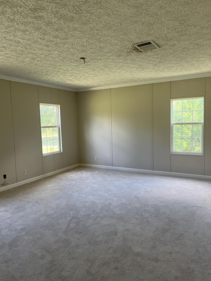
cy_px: 140
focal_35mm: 26
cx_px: 106
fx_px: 211
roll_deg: +1.6
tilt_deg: -4.4
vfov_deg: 67.3
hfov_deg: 53.1
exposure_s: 1/121
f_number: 1.5
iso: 64
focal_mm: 5.7
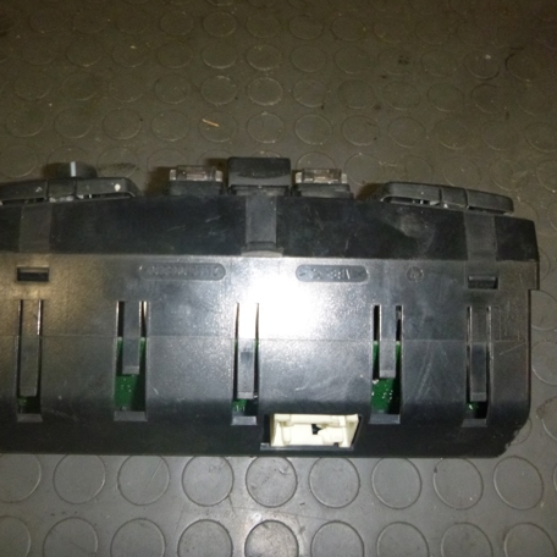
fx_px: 564
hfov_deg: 52.3
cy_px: 285
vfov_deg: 52.5
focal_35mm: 31
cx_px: 238
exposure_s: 1/60
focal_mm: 4.5
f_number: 3.9
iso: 400
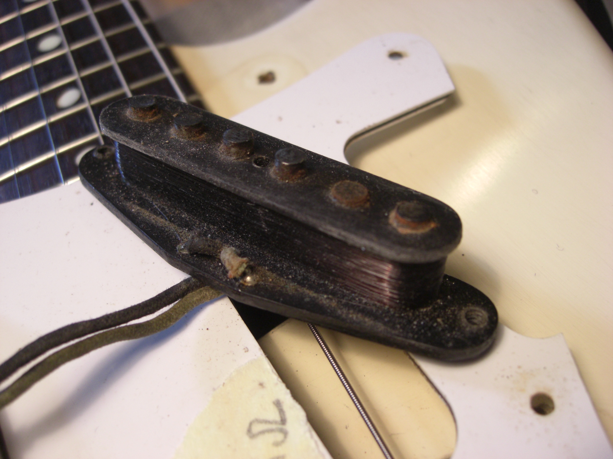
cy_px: 230
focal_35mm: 38
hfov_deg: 49.0
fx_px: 673
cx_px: 306
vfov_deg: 37.7
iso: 200
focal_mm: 7.9
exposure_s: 1/80
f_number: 2.8
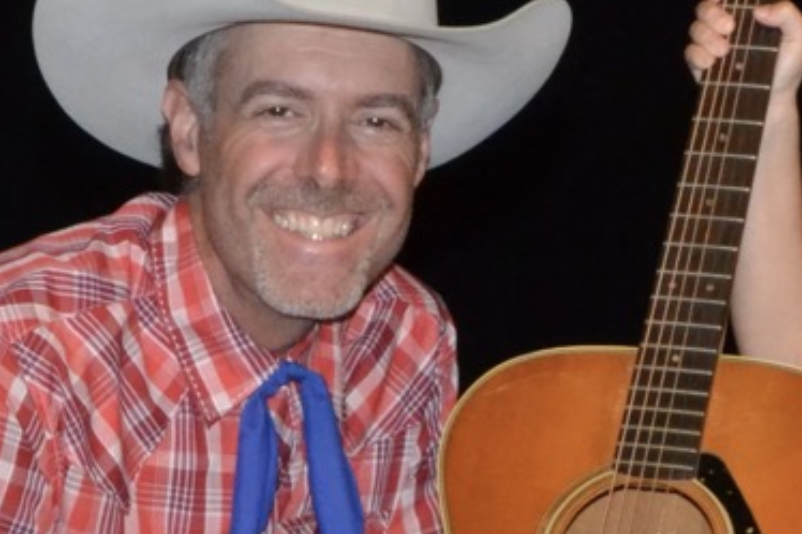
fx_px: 4075
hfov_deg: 11.2
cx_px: 564
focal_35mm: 183
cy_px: 547
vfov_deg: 7.5
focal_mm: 38
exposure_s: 1/60
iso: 3200
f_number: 22
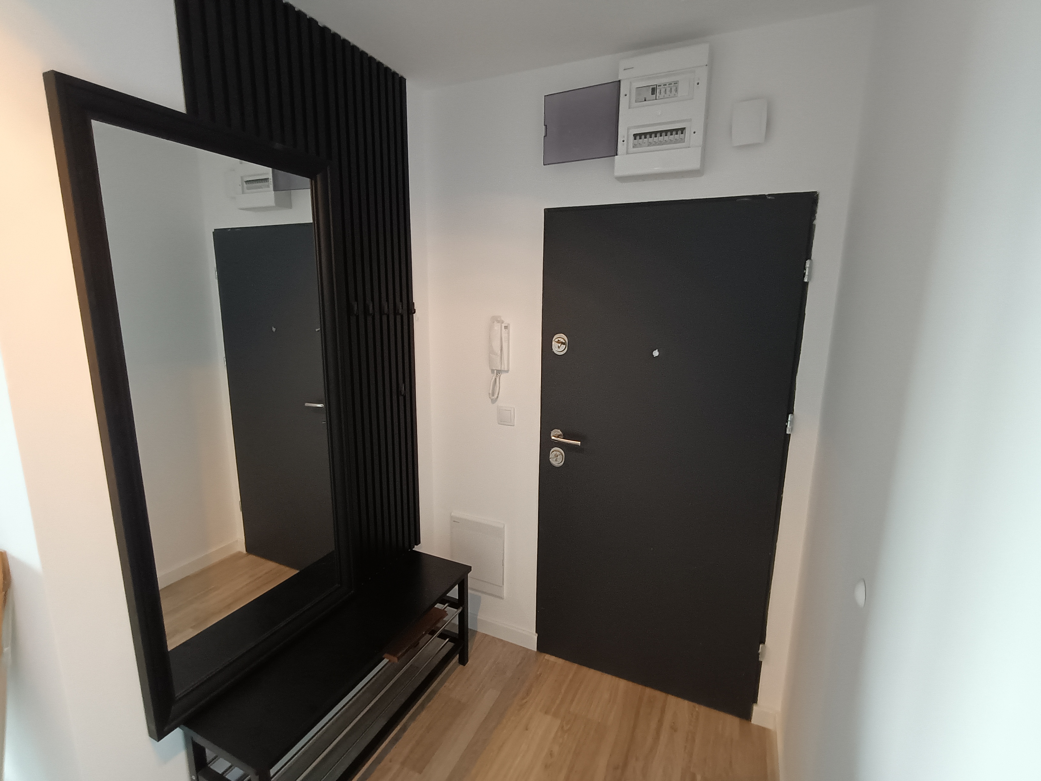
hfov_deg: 94.5
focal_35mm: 16
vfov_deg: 78.1
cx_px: 520
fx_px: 481
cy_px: 390
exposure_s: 1/33.3
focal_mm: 1.68
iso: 400
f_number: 2.2
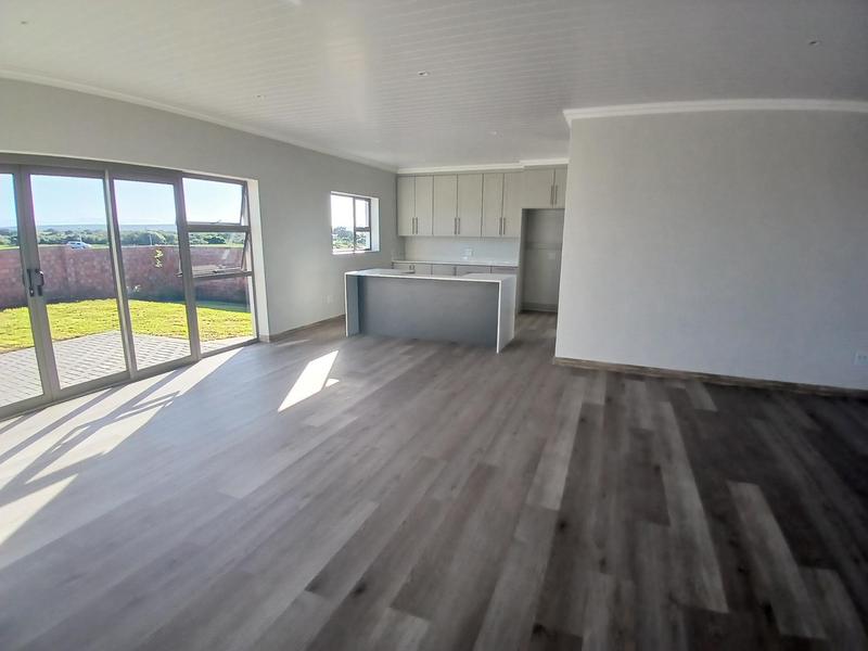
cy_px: 326
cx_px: 434
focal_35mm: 17
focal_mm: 1.4
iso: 50
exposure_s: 1/138
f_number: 2.2
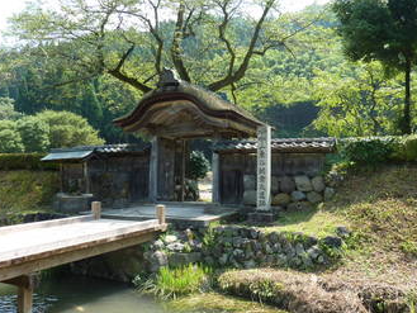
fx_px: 398
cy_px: 155
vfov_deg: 43.0
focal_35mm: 33
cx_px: 203
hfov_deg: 55.3
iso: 80
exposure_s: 1/160
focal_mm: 4.1
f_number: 4
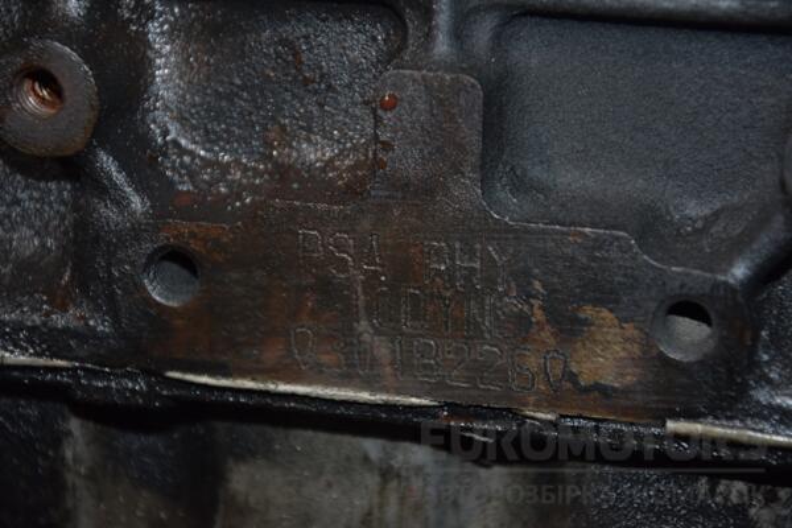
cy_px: 264
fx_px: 3465
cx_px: 396
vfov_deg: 8.7
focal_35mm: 158
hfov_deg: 13.0
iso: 800
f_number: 5.6
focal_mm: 105
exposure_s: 1/60
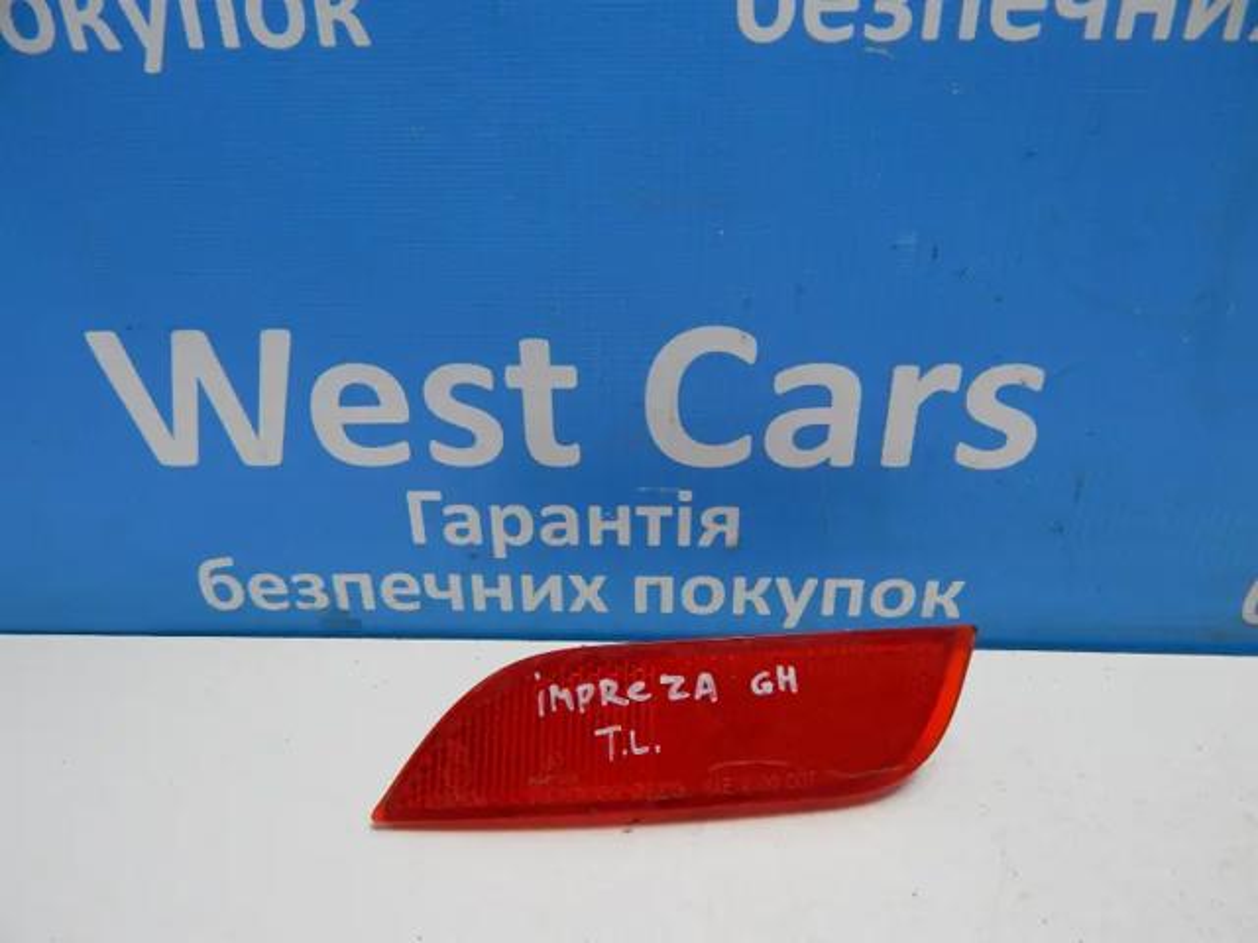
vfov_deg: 58.9
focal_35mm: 23
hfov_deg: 73.9
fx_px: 836
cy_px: 472
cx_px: 629
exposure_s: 1/50
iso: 125
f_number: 3
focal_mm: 4
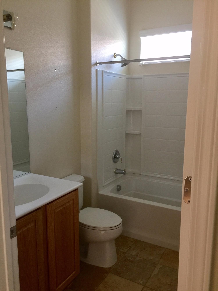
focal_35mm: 29
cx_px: 109
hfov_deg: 48.2
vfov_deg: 61.7
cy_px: 146
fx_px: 244
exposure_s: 1/15
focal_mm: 4.15
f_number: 2.2
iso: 64
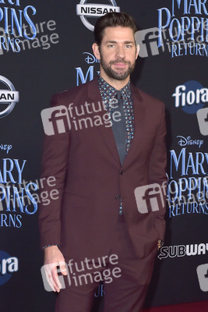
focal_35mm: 55
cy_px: 156
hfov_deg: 24.6
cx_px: 104
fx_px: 476
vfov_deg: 36.2
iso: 400
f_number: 6.3
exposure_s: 1/250
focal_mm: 55
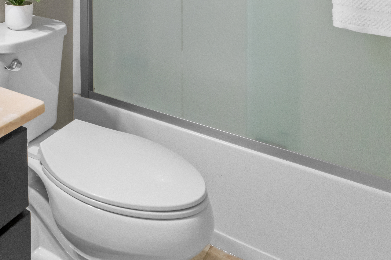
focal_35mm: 41
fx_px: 445
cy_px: -86
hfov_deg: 42.6
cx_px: 23
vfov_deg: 27.0
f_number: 11
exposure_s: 1/8
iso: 3200
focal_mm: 14.7
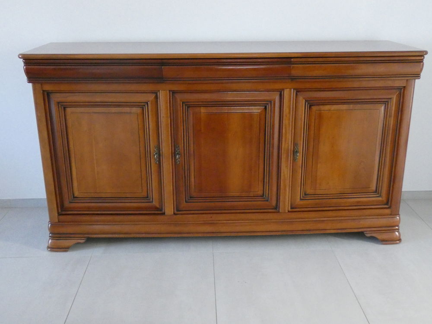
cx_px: 216
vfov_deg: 36.8
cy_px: 162
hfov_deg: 47.9
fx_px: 487
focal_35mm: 39
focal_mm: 7.1
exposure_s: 1/60
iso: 1600
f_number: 3.6
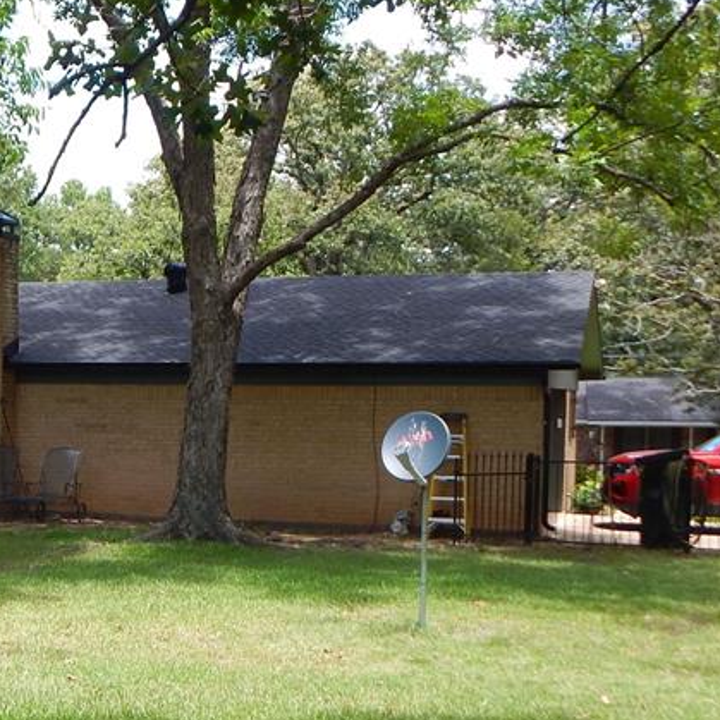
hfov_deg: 24.4
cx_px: -15
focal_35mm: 67
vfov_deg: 25.5
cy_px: 510
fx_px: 1577
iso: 125
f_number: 3.2
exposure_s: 1/400
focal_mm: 5.6
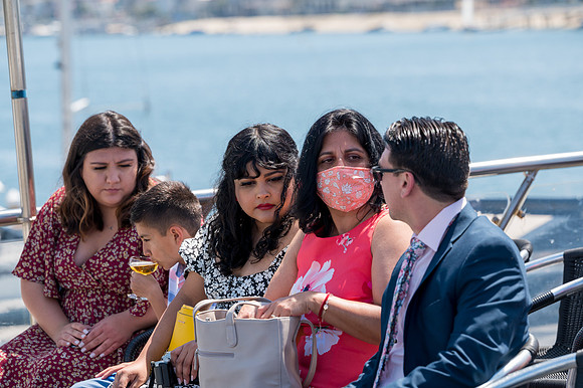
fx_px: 2509
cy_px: 194
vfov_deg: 8.8
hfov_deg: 13.3
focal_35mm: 155
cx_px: 292
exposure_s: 1/800
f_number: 5.6
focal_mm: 155
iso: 250
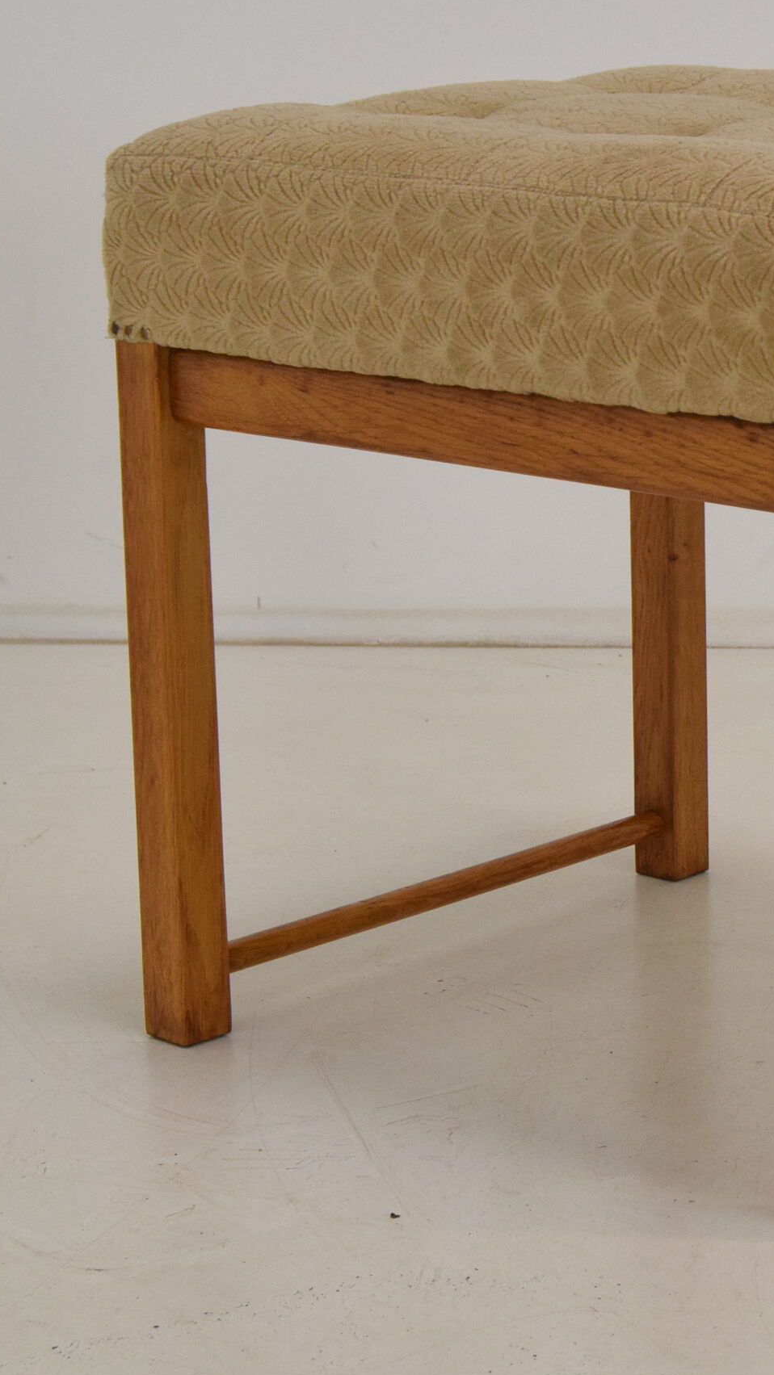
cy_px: 694
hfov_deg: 11.4
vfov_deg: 20.4
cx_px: 853
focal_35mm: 105
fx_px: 3831
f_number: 9
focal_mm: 38
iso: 1600
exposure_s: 1/320
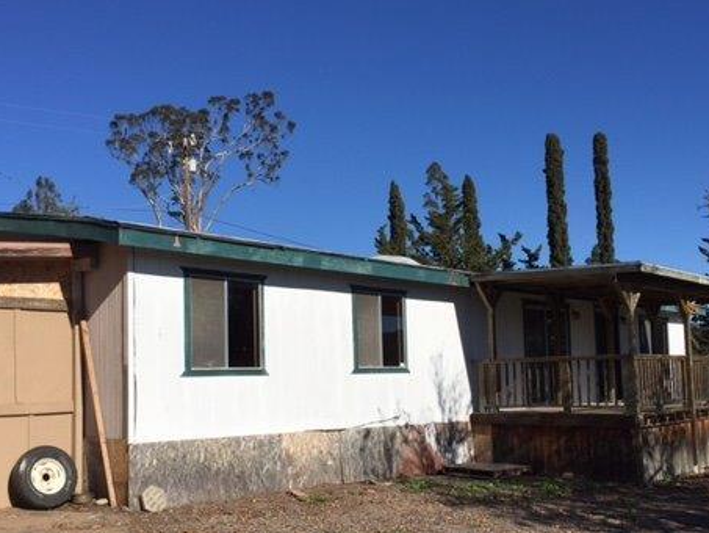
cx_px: 369
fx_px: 840
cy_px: 321
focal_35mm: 41
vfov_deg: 35.0
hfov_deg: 45.8
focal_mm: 4.15
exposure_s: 1/4405
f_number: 2.2
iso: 32
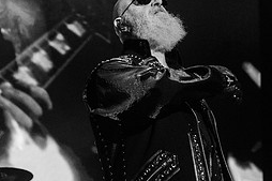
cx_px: 100
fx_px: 1238
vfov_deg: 8.4
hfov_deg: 12.5
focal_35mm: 164
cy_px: 91
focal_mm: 62
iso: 1600
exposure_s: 1/500
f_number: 4
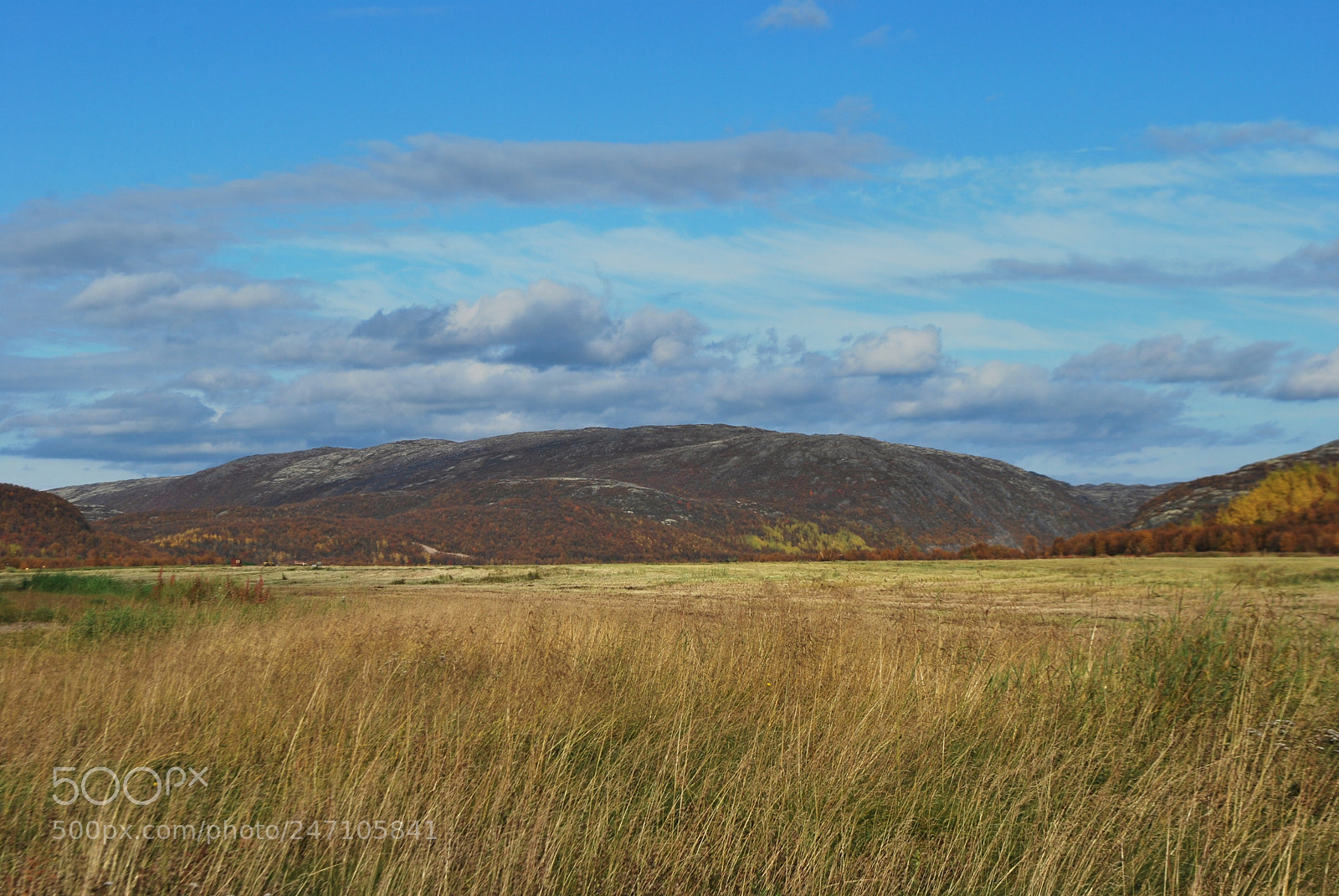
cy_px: 448
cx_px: 670
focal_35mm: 82
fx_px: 3072
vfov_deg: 16.6
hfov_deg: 24.6
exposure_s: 1/250
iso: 100
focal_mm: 55
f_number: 11
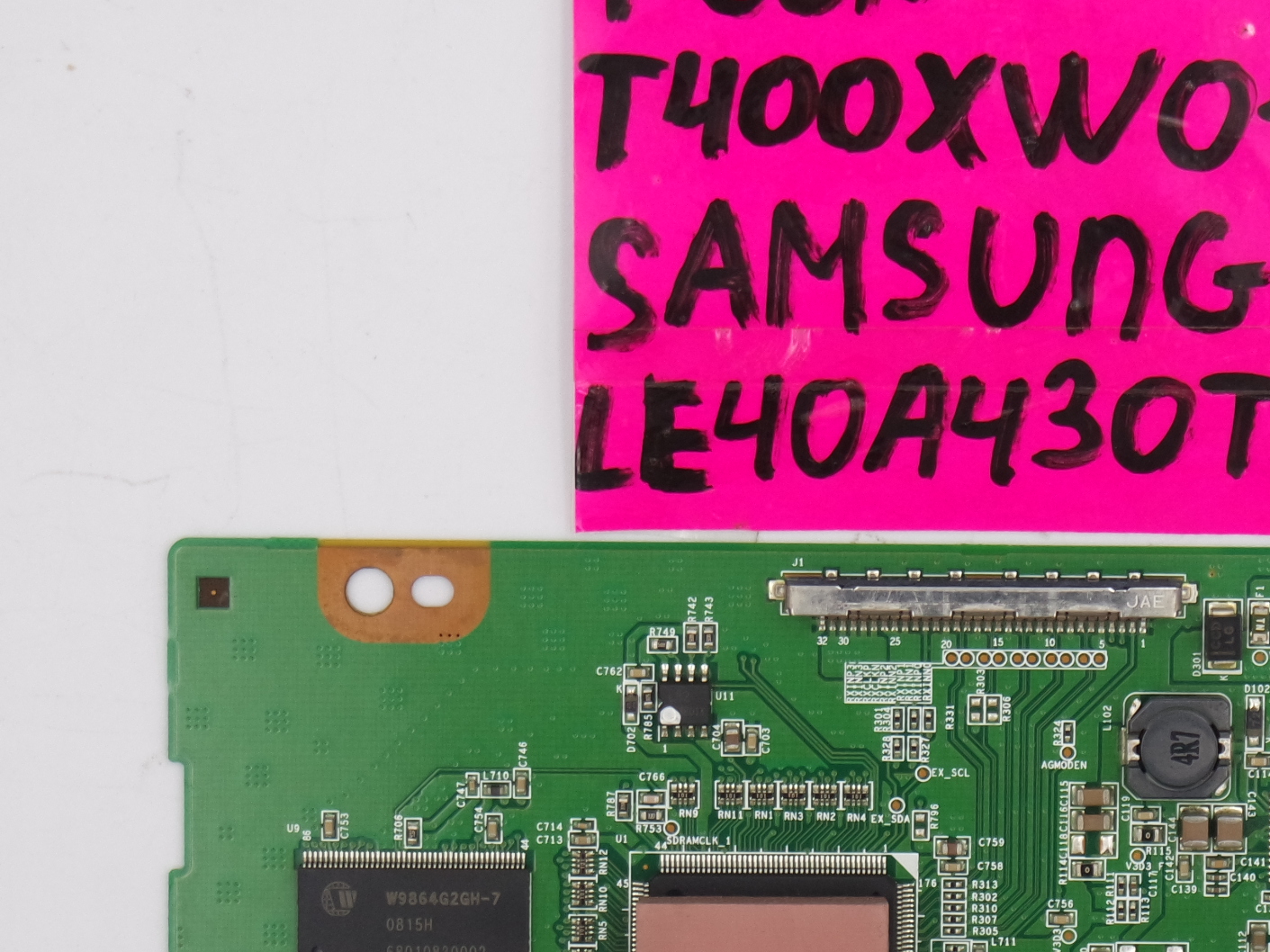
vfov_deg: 10.2
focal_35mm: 146
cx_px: 986
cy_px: 605
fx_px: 5356
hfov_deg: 13.5
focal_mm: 27
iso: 200
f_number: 5.6
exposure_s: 1/100
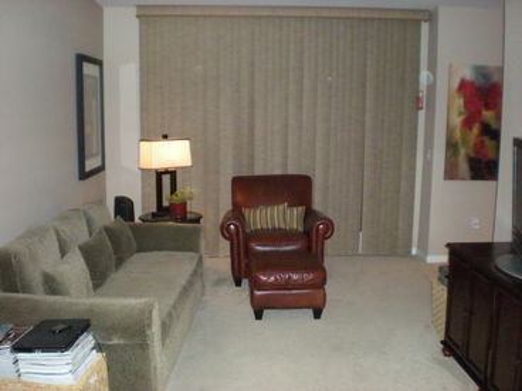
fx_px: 573
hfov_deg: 49.0
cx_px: 261
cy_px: 196
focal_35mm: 38
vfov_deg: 37.7
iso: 800
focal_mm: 6.3
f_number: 3.1
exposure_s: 1/60
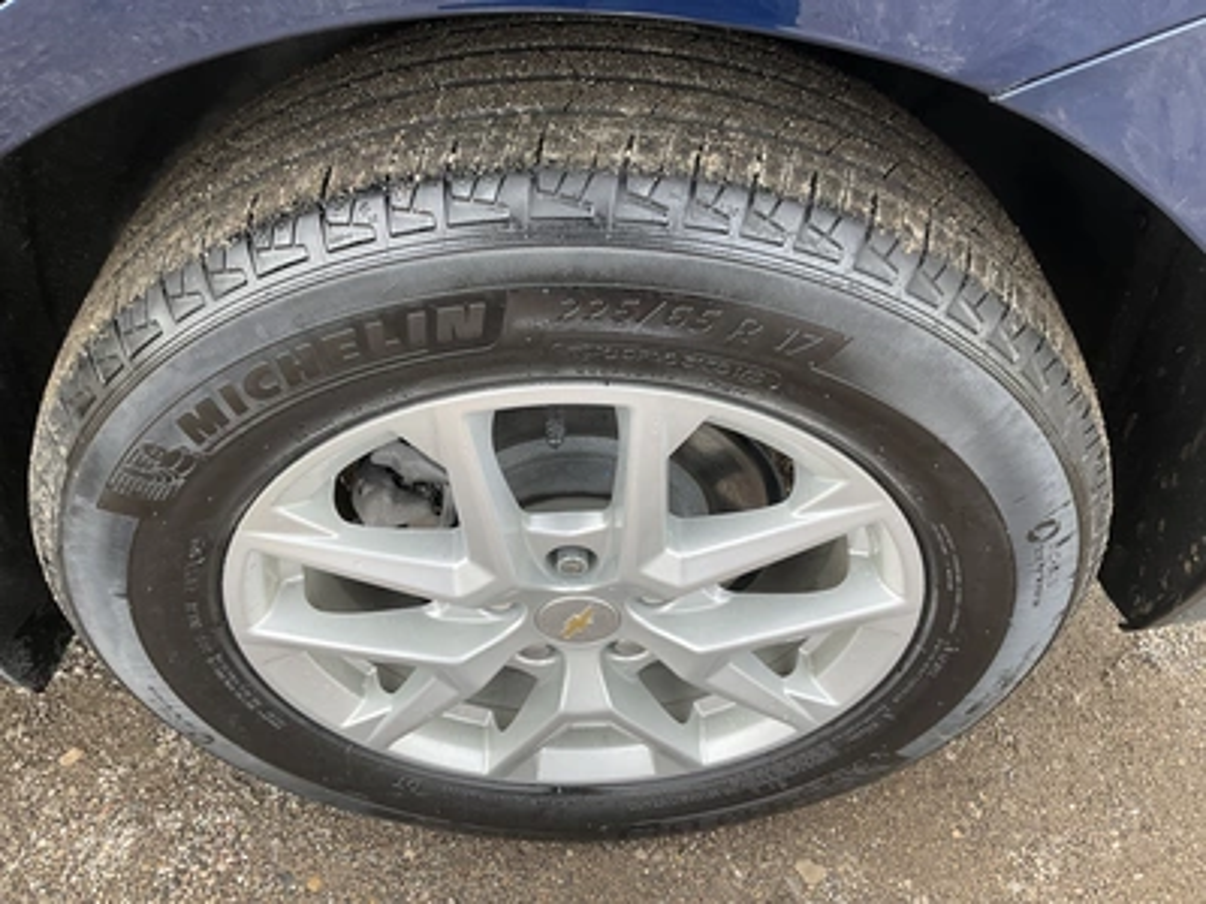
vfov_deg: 48.2
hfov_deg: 61.7
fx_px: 1010
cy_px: 452
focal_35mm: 29
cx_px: 603
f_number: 1.8
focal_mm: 3
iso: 20
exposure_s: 1/230
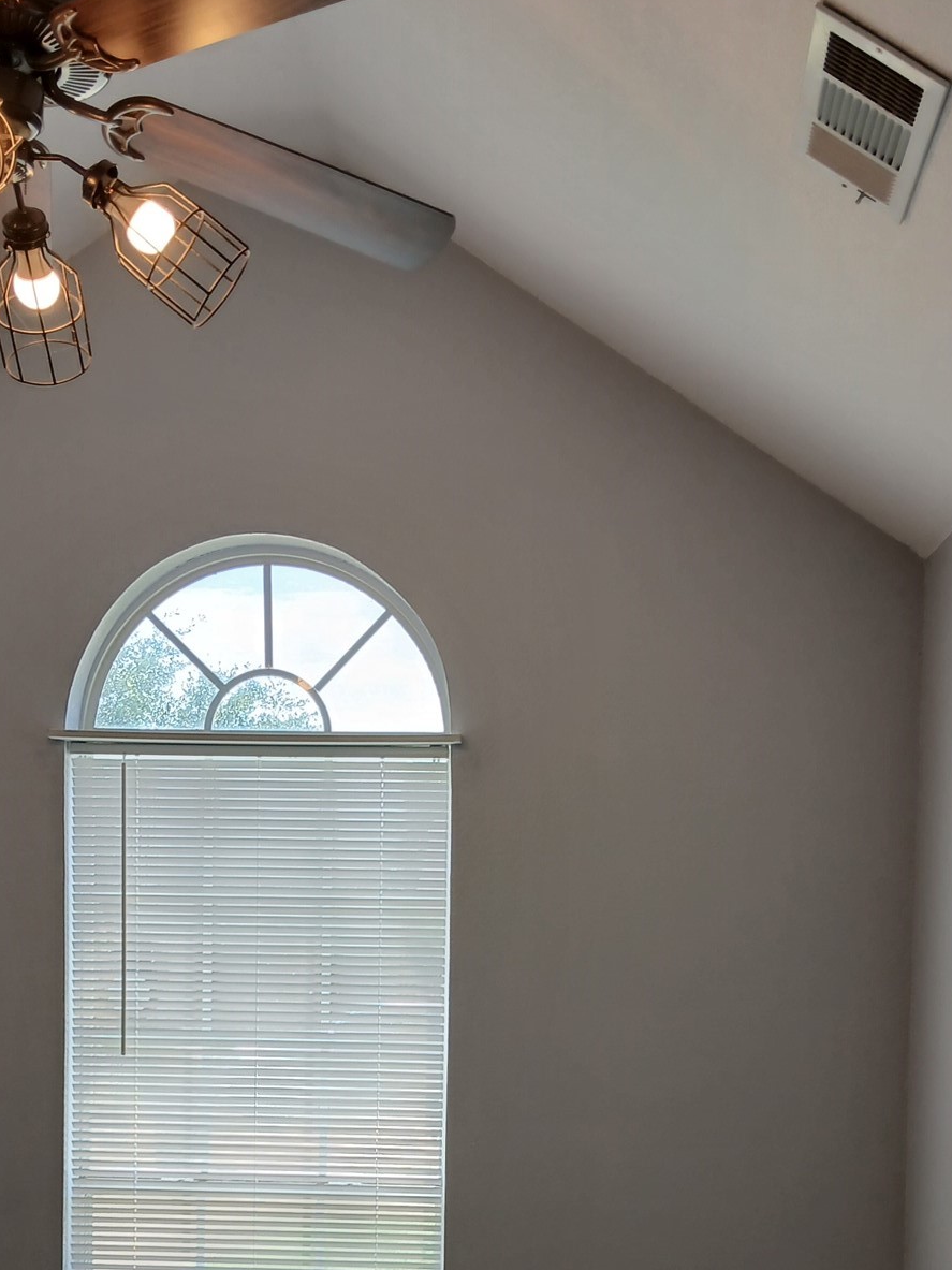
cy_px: 1072
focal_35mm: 45
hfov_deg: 32.2
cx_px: 470
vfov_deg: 39.8
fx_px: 1650
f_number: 1.8
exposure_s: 1/60
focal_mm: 3.98
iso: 20
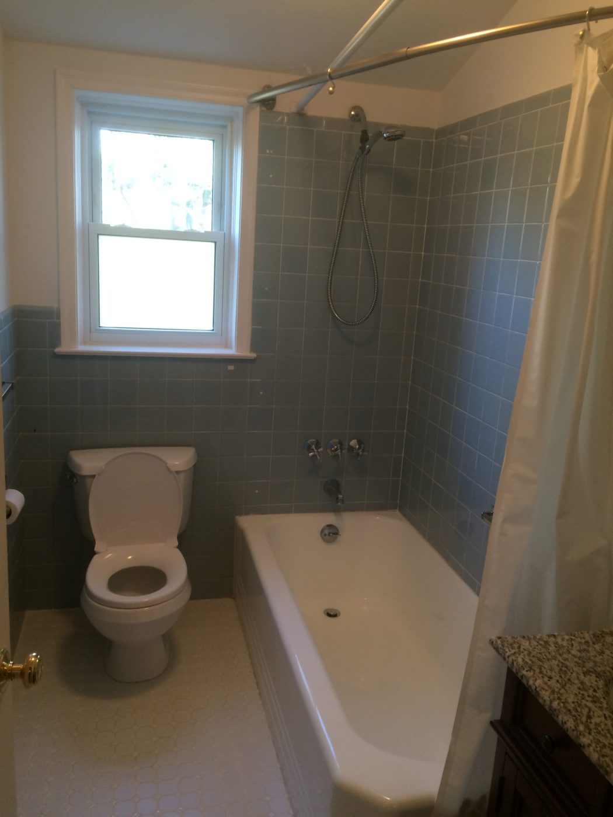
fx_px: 685
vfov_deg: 61.7
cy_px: 408
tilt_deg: -14.7
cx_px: 306
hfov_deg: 48.2
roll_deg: -1.7
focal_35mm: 29
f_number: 2.2
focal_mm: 4.15
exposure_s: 1/30
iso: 80
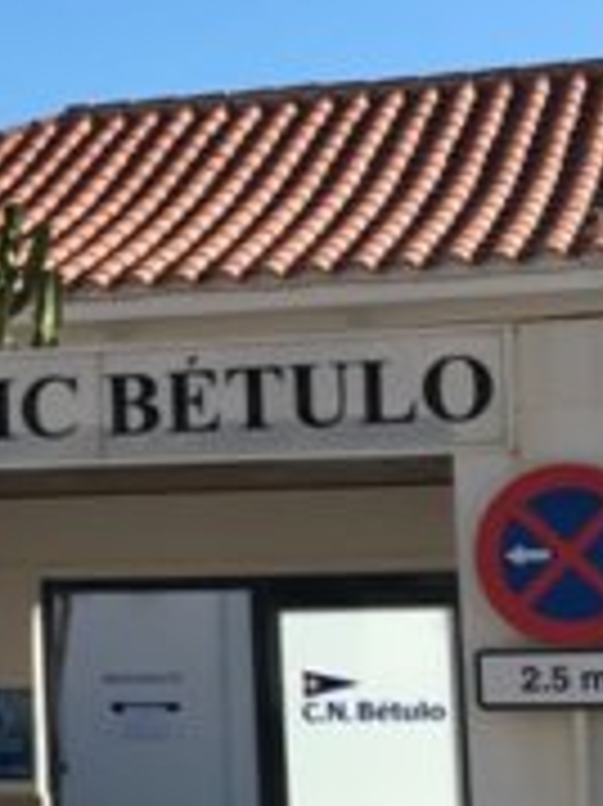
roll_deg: +0.4
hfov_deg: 11.7
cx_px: -374
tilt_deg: +8.0
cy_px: 378
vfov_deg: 16.4
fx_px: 2790
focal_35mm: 120
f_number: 1.8
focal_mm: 3.99
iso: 20
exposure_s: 1/1953
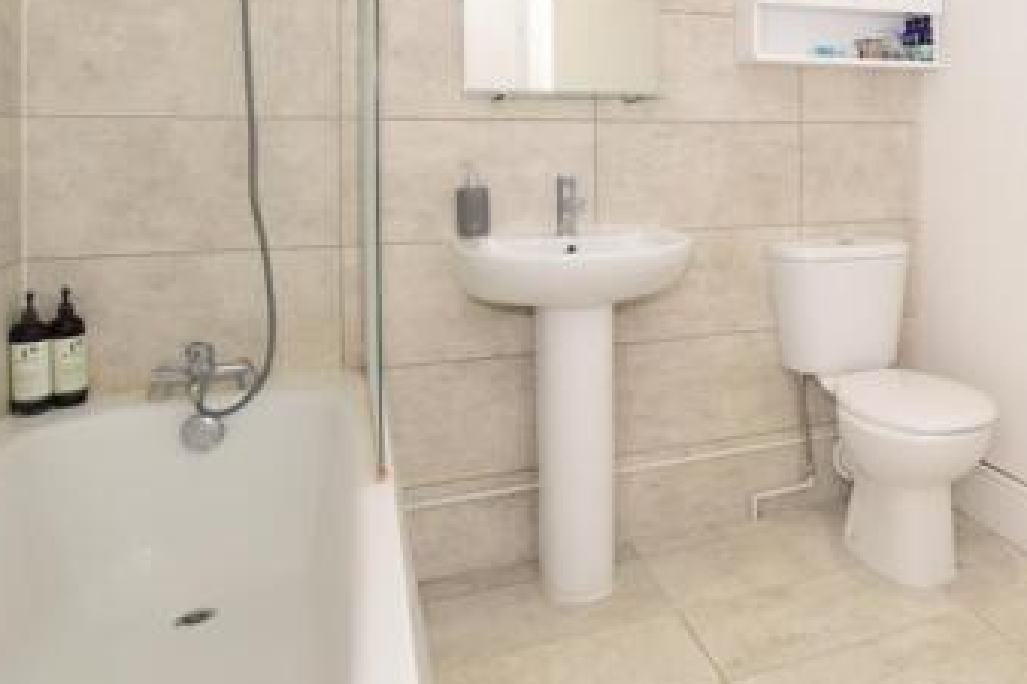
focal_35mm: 29
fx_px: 827
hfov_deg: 59.2
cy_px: 156
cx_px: 806
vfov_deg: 43.3
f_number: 7.1
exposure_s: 1/100
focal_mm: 10
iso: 400
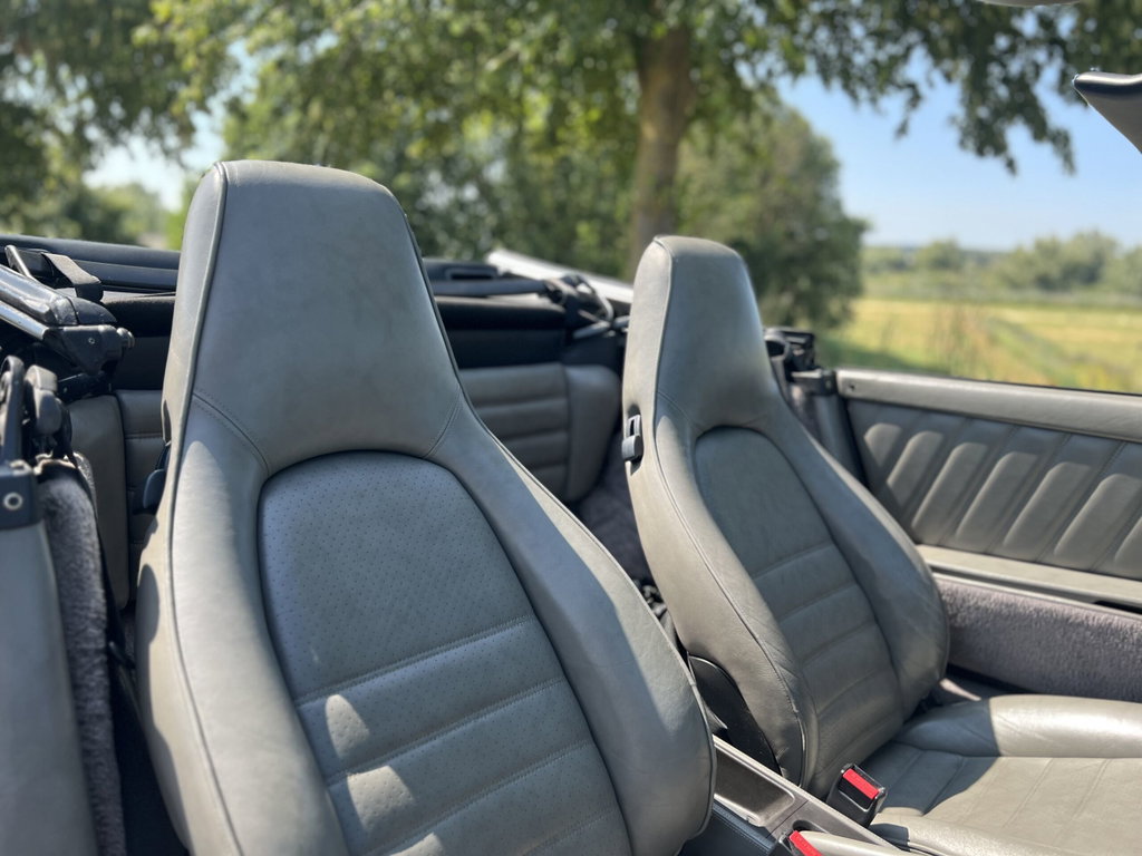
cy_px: 428
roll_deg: -1.9
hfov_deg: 67.3
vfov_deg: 53.1
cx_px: 571
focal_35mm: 26
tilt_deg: -11.8
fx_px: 858
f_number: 1.5
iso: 50
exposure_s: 1/853
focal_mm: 5.7
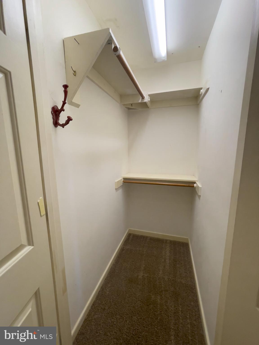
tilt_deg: -9.4
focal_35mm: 13
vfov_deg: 106.2
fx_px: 130
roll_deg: +0.2
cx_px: 130
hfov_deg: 89.9
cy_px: 172
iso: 320
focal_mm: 1.54
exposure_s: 1/120
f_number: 2.4
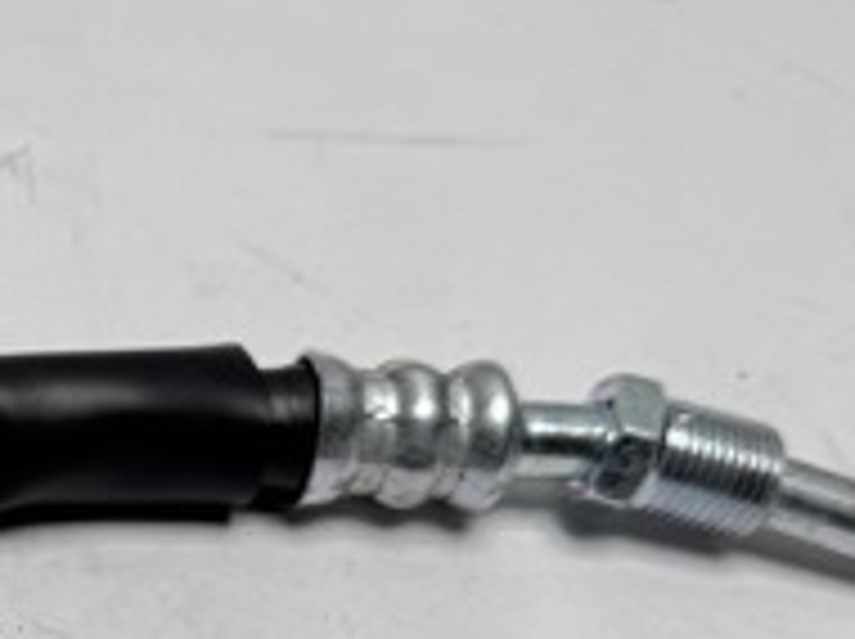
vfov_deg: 17.7
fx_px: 1998
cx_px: -252
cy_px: 644
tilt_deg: -53.1
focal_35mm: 81
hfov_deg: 21.8
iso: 80
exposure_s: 1/276
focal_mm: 6.76
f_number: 1.78
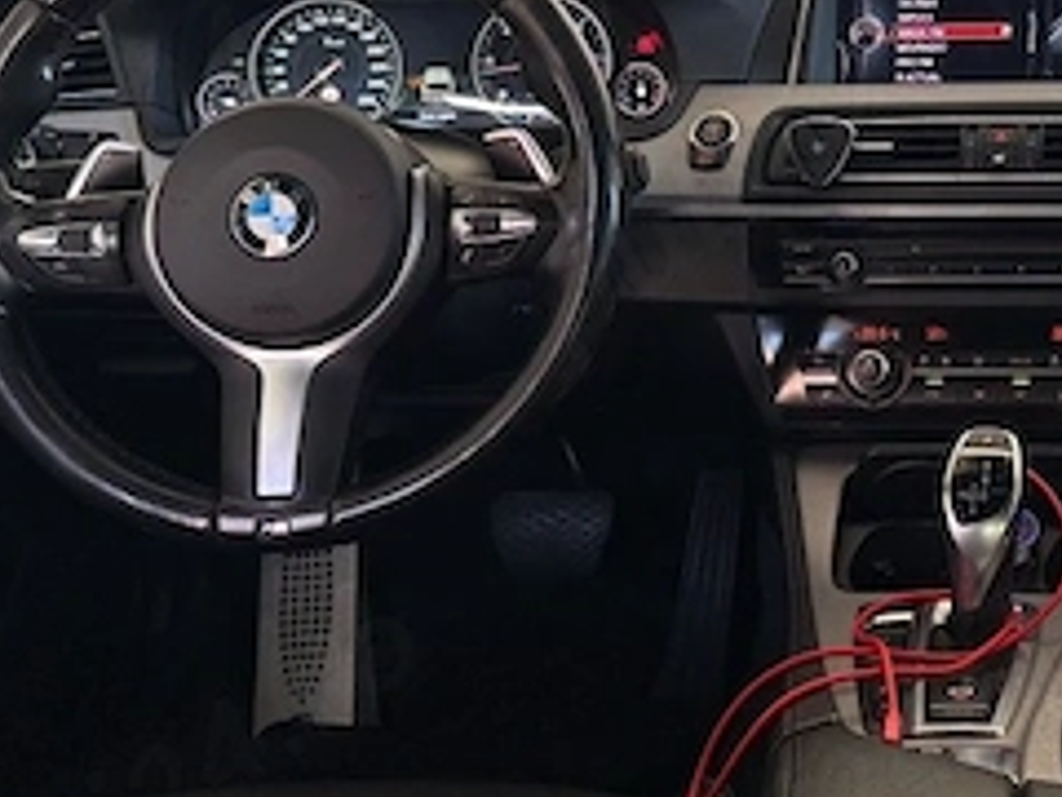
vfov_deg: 24.0
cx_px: 996
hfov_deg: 30.5
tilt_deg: -14.1
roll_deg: +1.6
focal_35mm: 60
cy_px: 155
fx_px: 1841
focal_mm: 6.76
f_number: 1.78
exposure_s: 1/121
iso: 100
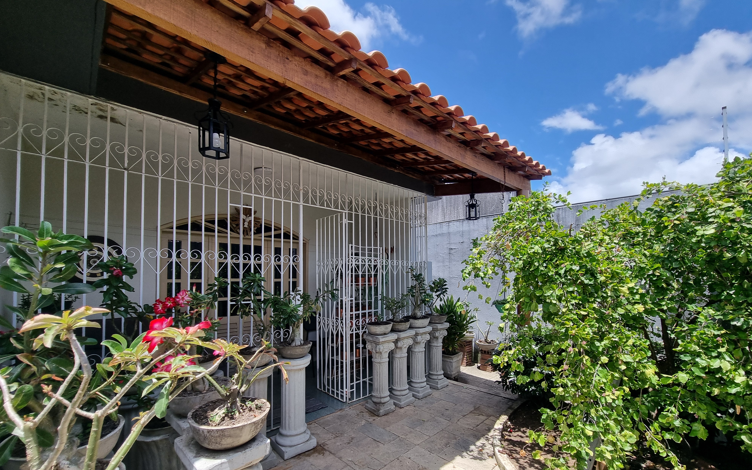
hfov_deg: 105.3
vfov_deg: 78.3
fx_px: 287
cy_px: 265
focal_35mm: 14
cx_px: 376
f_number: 2.2
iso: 50
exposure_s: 1/1268
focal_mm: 2.2
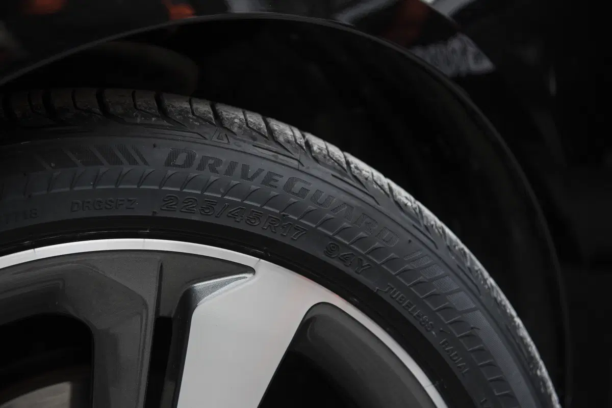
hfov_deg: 35.6
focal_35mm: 56
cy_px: 204
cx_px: 306
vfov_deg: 24.2
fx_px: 952
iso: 1000
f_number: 4.5
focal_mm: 56
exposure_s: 1/125
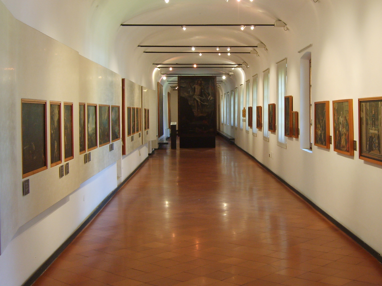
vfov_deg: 29.0
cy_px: 103
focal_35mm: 50
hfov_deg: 37.9
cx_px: 242
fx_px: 552
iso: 123
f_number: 2.8
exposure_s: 1/20
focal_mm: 7.4
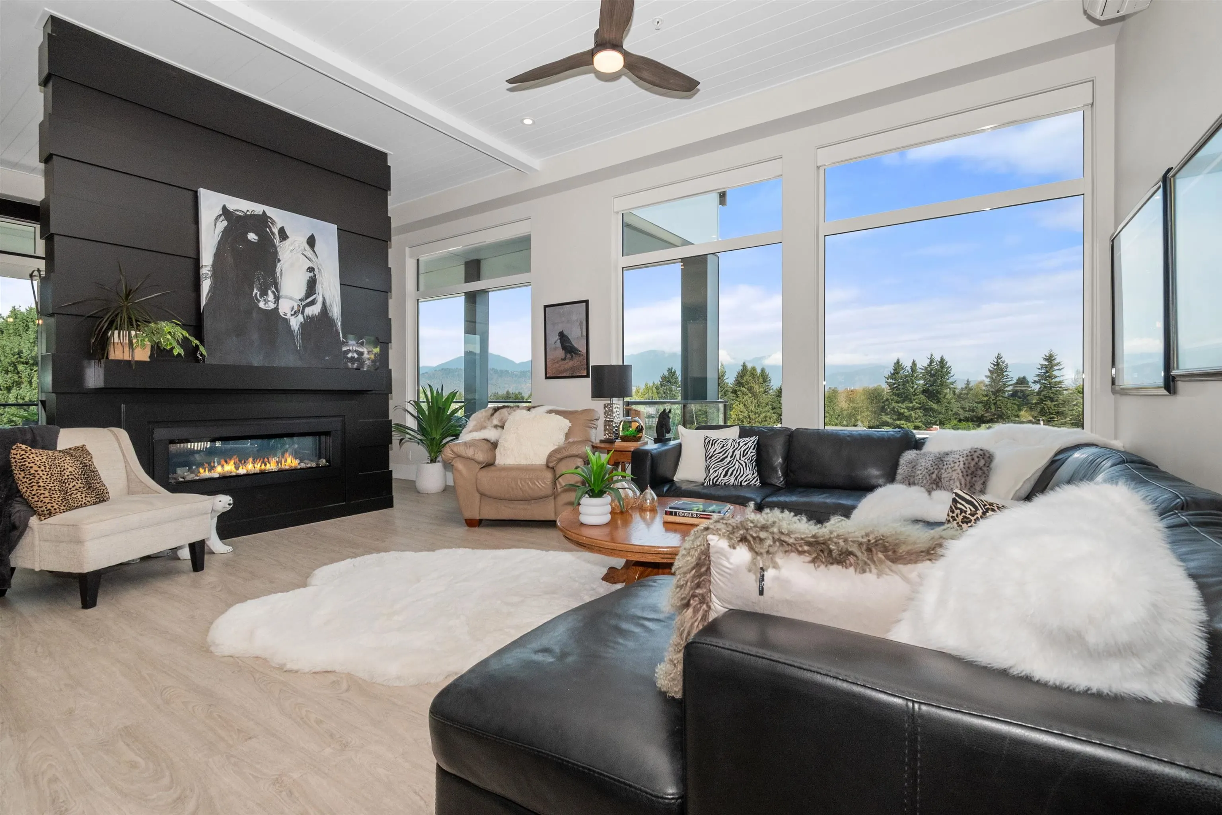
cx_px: 611
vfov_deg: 77.3
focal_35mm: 15
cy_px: 408
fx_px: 509
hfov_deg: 100.4
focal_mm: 10
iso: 250
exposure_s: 1/200
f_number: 9
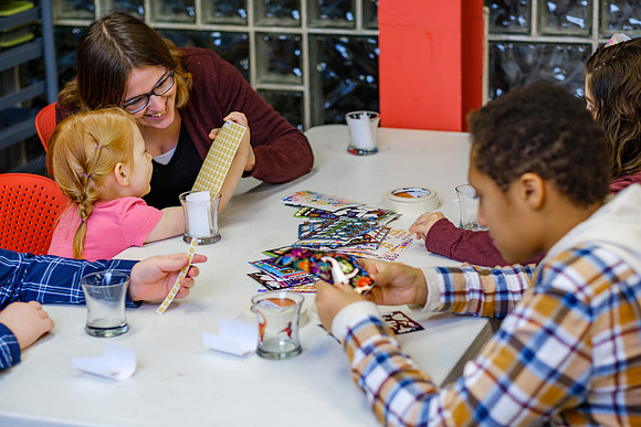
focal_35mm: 87
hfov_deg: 23.4
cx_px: 323
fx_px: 1549
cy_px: 221
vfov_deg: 15.7
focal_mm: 56
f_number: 2
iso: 200
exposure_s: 1/125
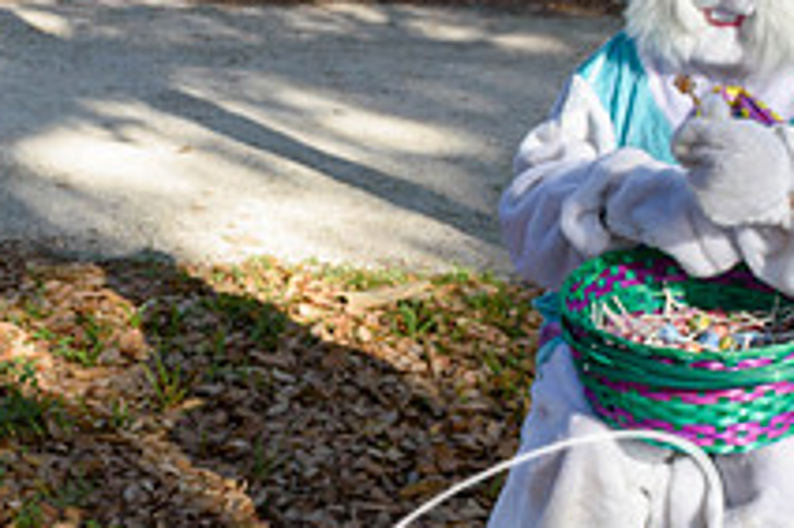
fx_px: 1631
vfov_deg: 18.4
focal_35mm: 74
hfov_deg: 27.0
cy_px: 286
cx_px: 191
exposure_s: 1/250
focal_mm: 18
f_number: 8
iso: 250
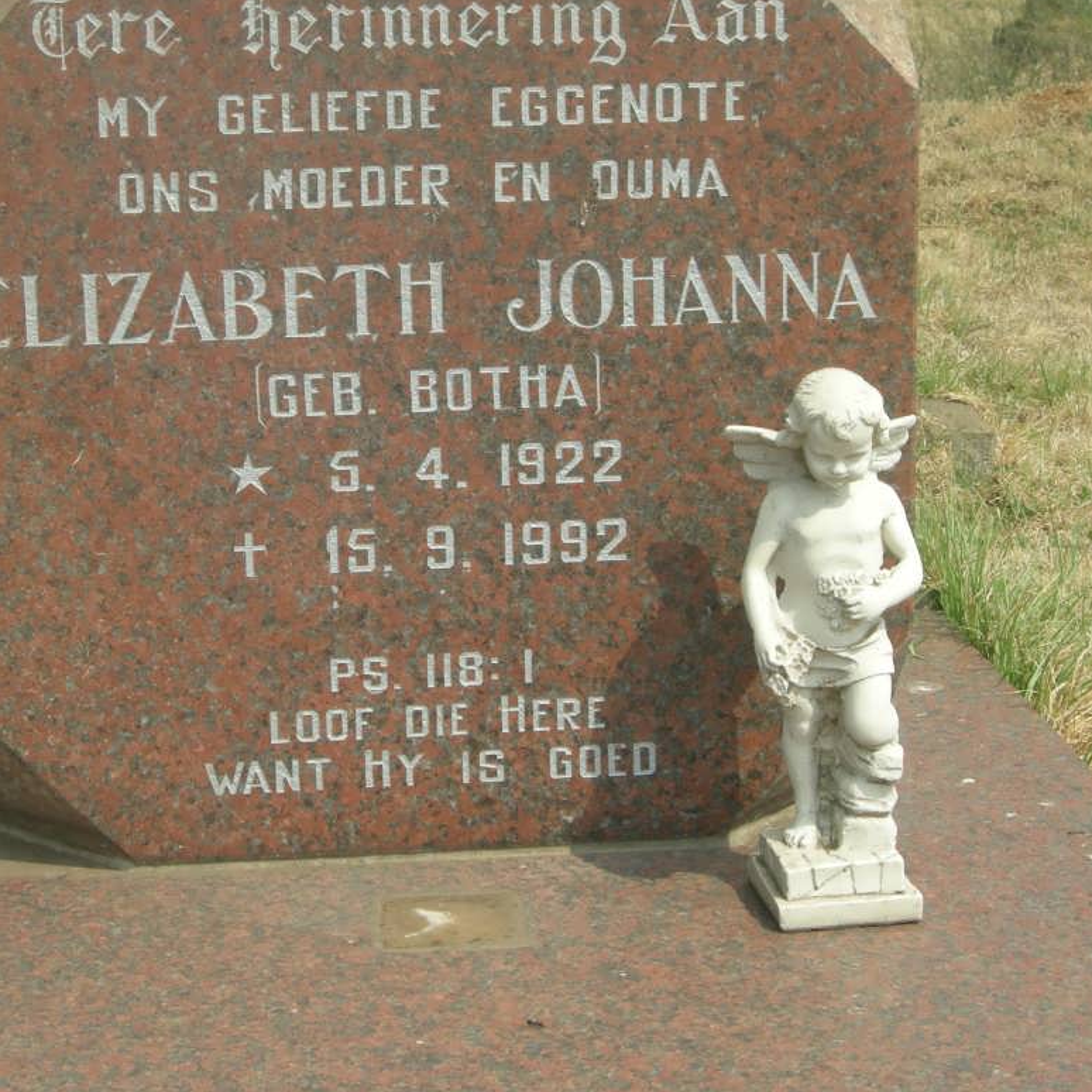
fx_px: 3034
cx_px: 484
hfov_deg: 20.4
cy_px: 487
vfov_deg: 20.4
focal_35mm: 85
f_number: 5.5
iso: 64
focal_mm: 12.9
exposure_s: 1/242
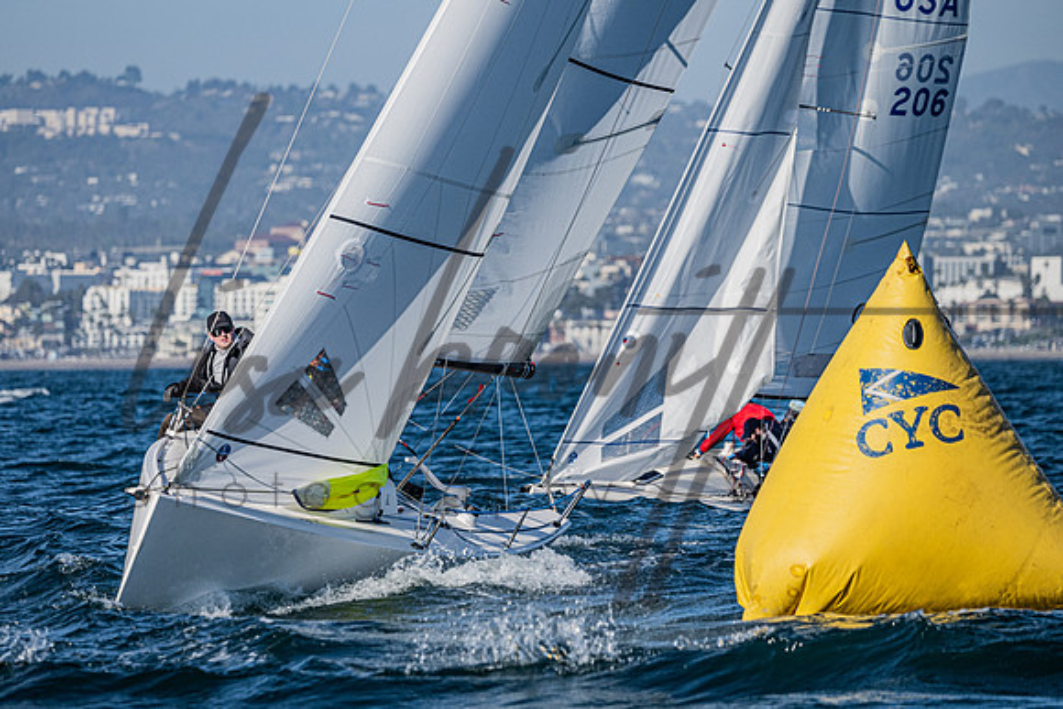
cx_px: 453
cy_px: 364
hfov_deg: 5.8
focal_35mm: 354
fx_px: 10453
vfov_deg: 3.9
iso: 320
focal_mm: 260
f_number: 5.6
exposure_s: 1/3200
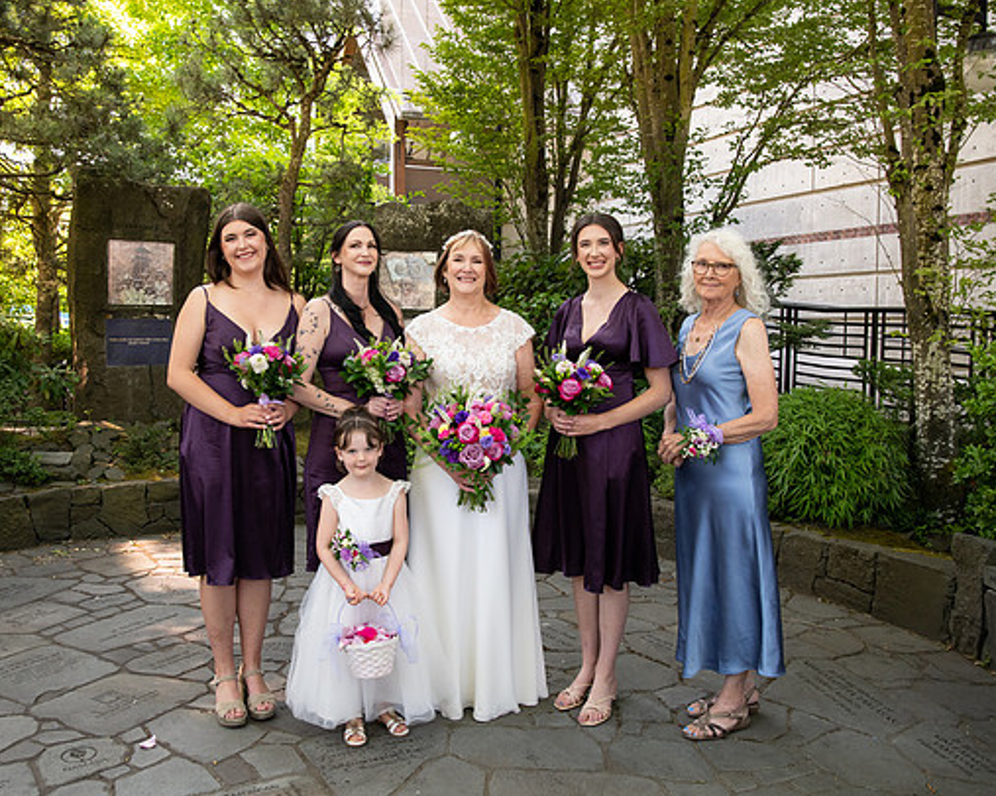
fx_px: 884
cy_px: 373
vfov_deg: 48.4
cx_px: 444
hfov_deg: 58.7
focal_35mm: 30
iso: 1250
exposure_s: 1/400
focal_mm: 24
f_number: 4.5
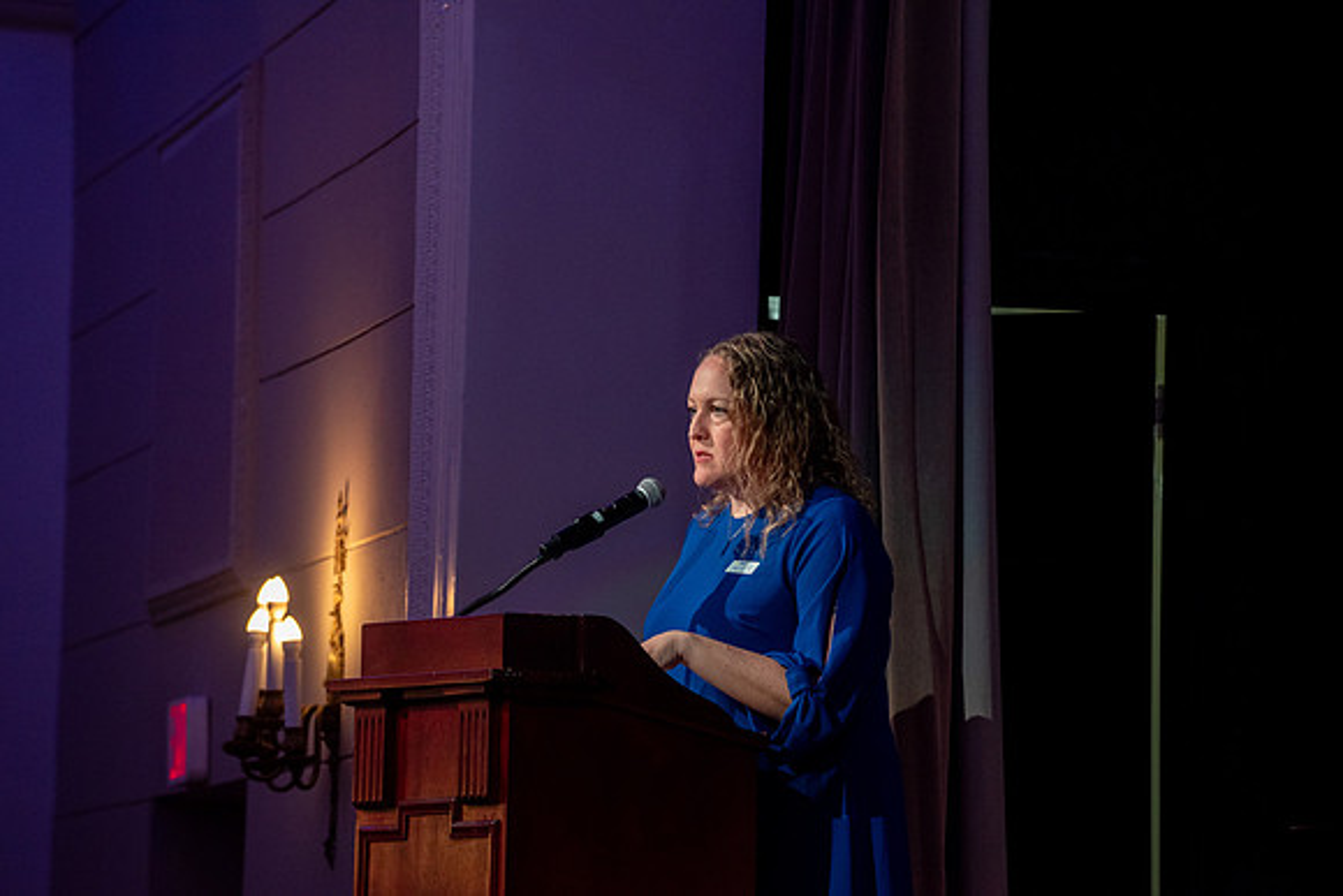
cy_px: 448
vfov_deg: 6.9
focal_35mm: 200
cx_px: 672
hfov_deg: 10.3
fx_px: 7463
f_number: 4
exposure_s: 1/200
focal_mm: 200
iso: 2000
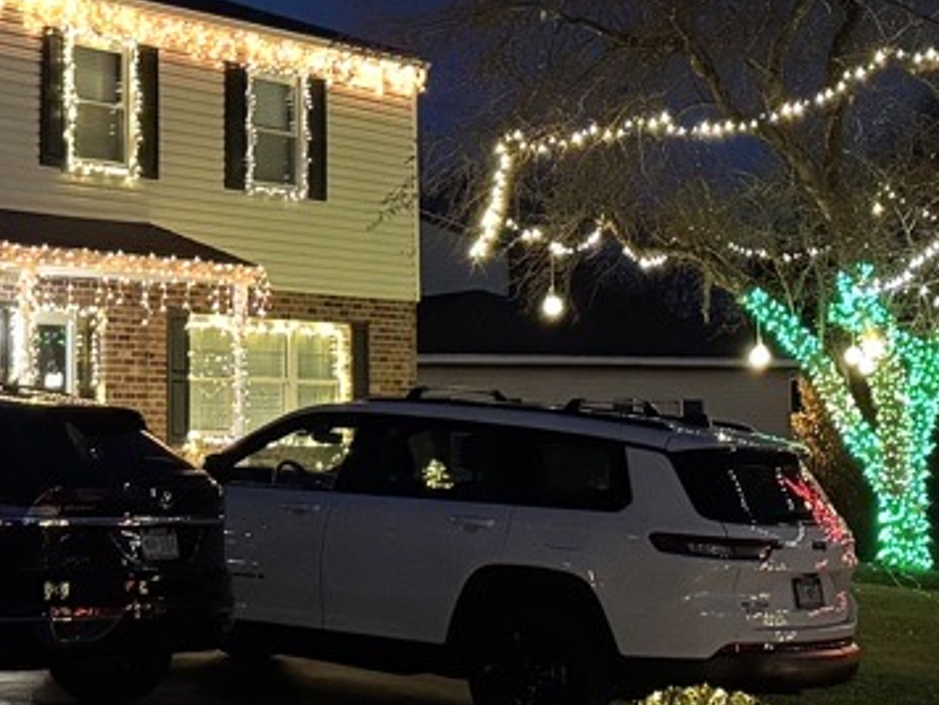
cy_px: 141
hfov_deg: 19.1
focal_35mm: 101
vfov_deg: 14.6
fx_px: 2740
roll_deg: +0.3
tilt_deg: +6.2
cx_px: 79
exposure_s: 1/30
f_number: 1.78
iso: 1600
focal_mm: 6.76
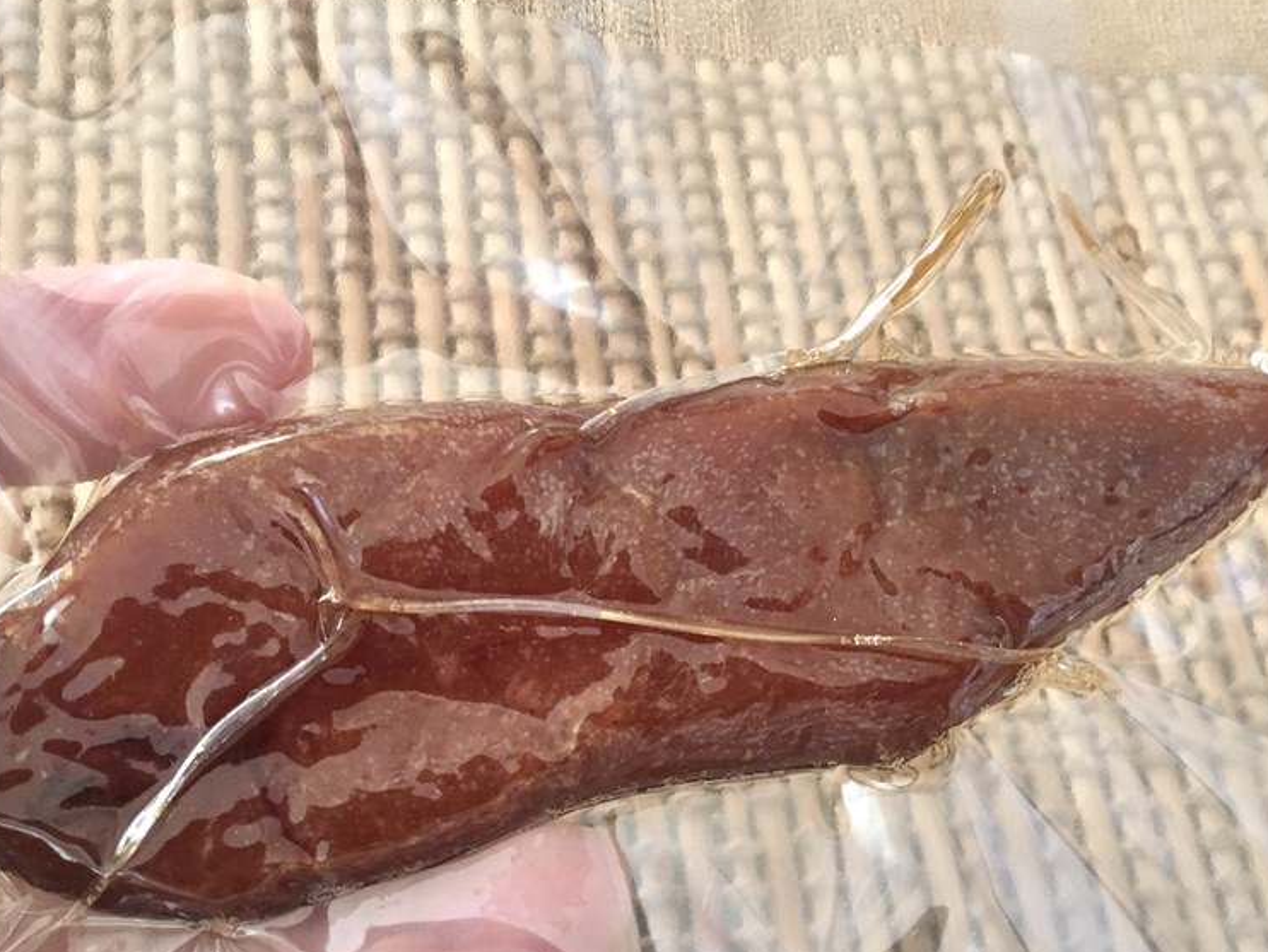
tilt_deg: -65.5
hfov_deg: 46.8
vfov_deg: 35.8
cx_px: 661
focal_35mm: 40
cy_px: 579
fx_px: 1466
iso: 200
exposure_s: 1/24
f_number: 2.2
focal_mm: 4.15
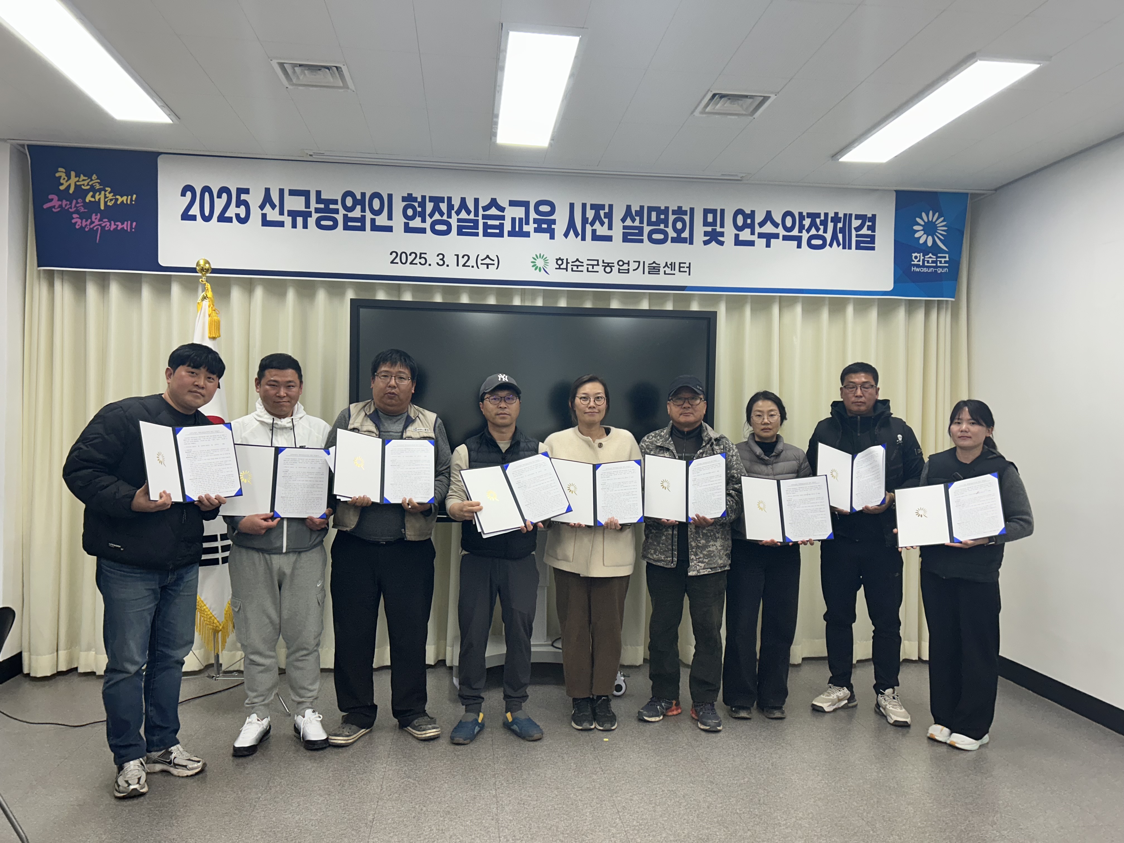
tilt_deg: -0.1
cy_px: 422
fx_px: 844
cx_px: 562
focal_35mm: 26
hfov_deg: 67.3
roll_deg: -1.4
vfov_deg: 53.1
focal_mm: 5.7
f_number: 1.5
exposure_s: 1/120
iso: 80
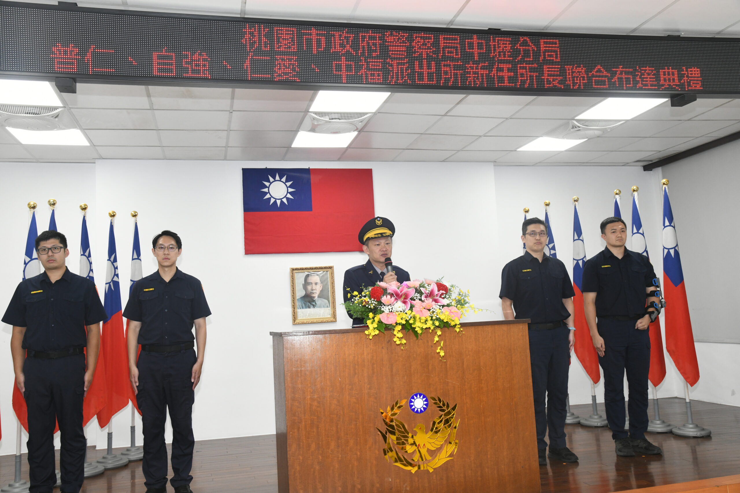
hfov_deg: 55.8
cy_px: 246
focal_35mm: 34
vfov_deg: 38.9
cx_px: 370
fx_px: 699
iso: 2000
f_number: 9
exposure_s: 1/60
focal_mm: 34
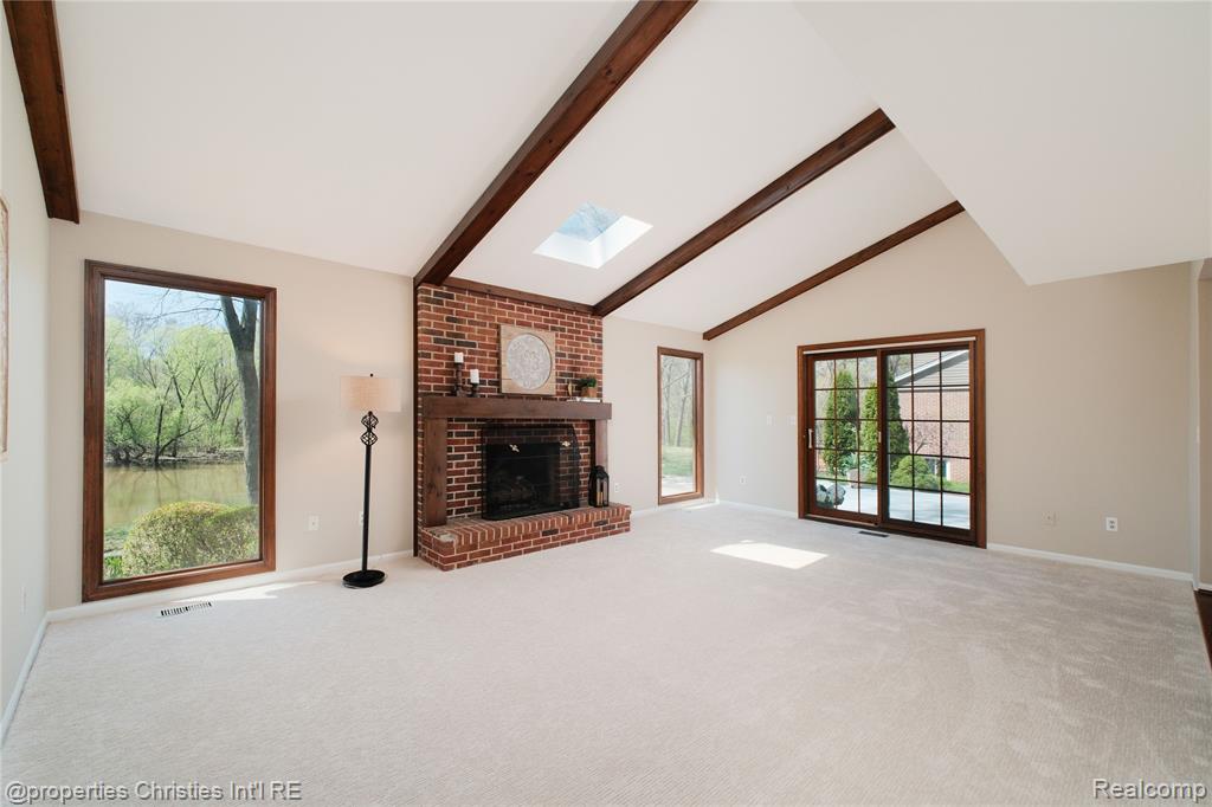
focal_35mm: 15
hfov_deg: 100.4
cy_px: 404
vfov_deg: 77.3
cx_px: 606
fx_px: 505
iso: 800
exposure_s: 1/250
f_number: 6.4
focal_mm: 10
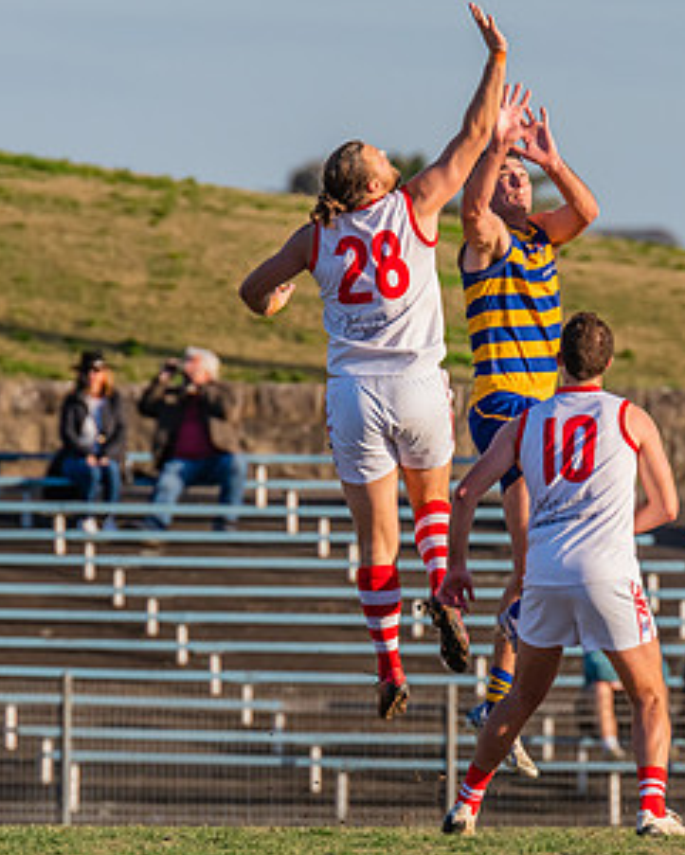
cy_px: 448
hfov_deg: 1.6
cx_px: 531
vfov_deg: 2.0
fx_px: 24620
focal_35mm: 972
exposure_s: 1/1600
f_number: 7.1
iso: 800
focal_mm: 420
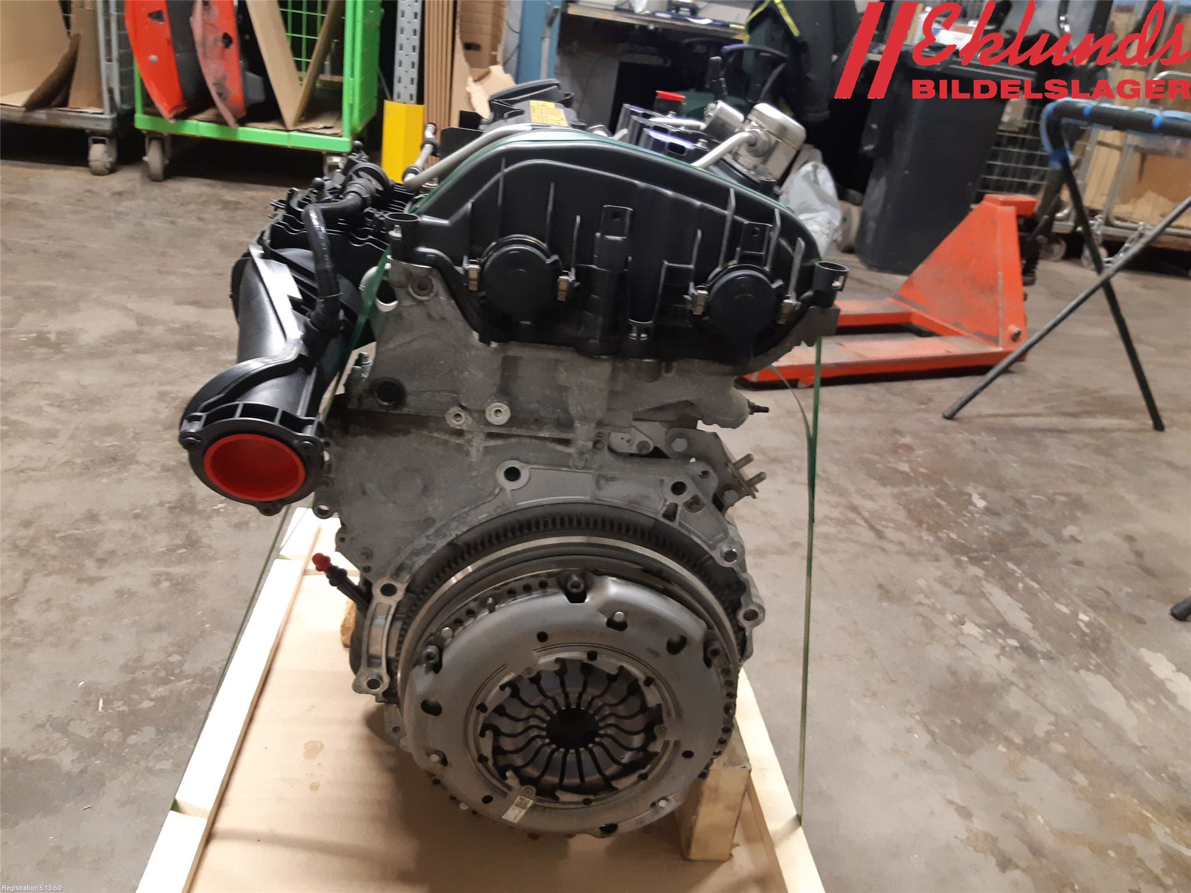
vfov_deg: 53.1
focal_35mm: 26
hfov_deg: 67.3
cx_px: 596
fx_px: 895
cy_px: 446
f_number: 1.7
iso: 250
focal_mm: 3.93
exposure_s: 1/33
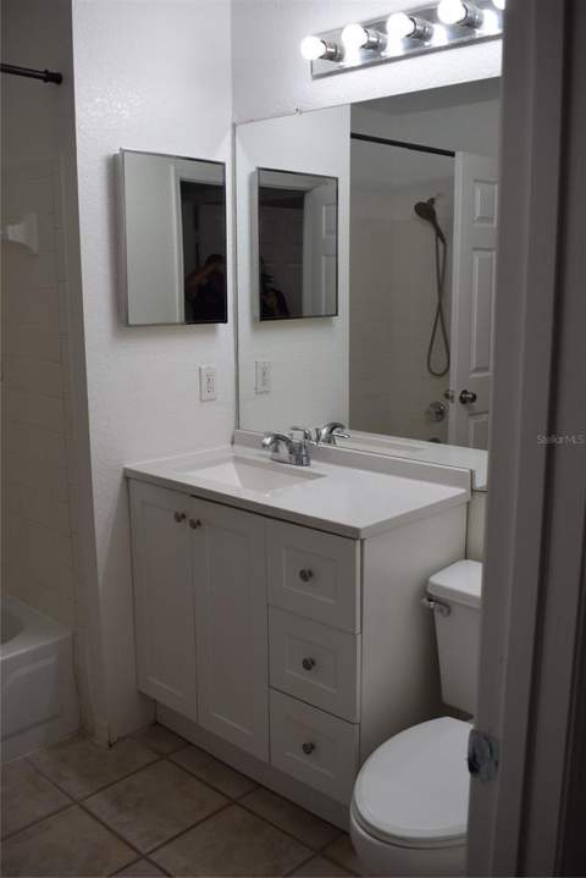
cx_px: 293
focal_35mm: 33
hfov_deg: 40.0
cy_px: 439
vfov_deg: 57.2
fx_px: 805
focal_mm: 22
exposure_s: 1/125
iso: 360
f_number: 5.6
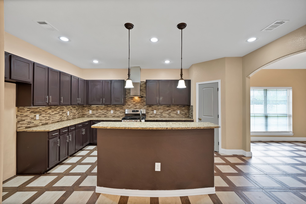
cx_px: 153
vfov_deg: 77.4
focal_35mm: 15
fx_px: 128
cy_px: 102
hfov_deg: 100.4
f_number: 9
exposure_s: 1/2
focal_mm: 15
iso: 640
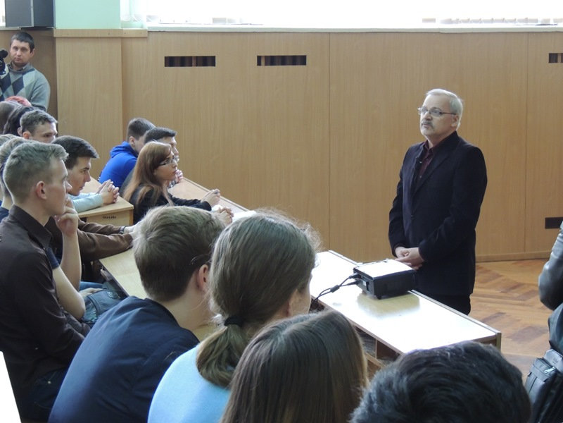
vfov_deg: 17.4
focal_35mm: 85
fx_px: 1382
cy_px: 212
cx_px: 282
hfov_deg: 23.0
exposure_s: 1/25
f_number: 4
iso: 720
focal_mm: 15.1
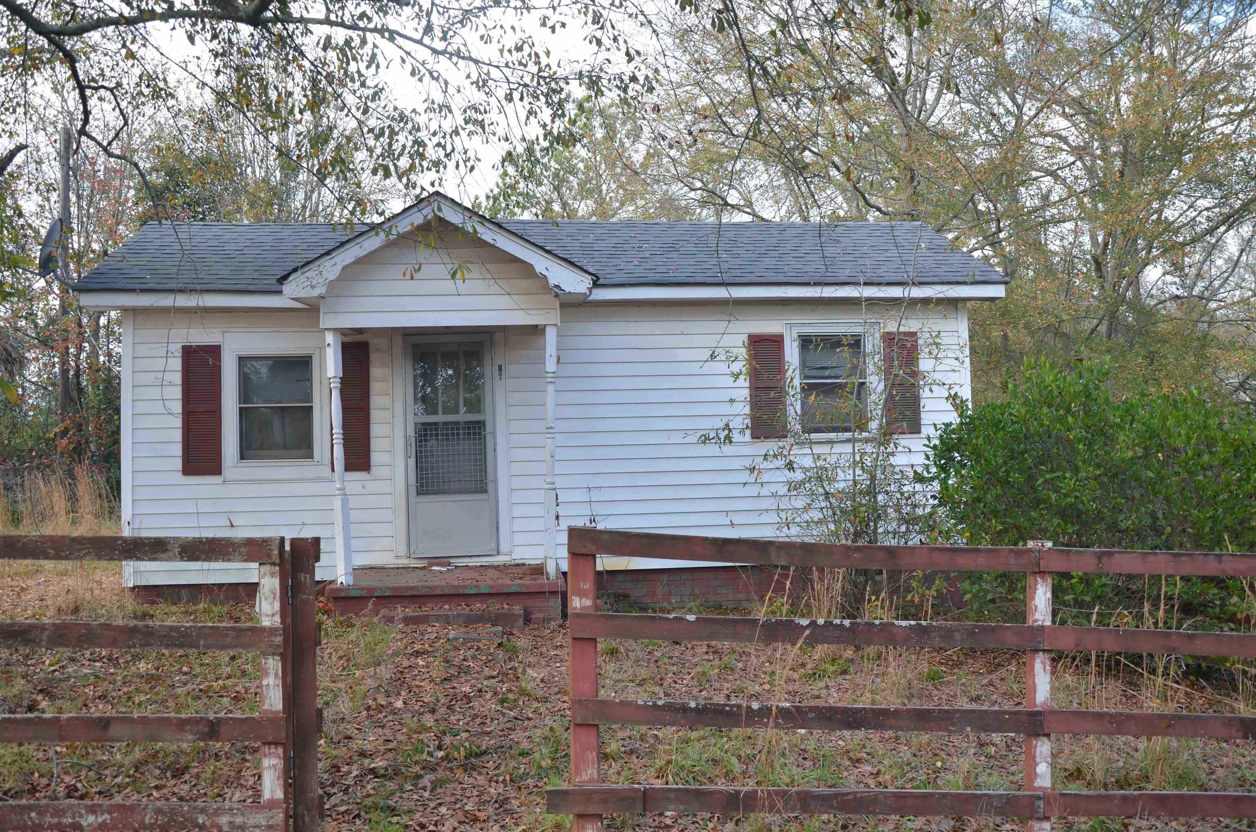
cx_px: 628
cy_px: 416
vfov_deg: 41.5
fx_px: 1097
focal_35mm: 32
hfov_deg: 59.6
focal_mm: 21
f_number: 5.6
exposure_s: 1/125
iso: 200
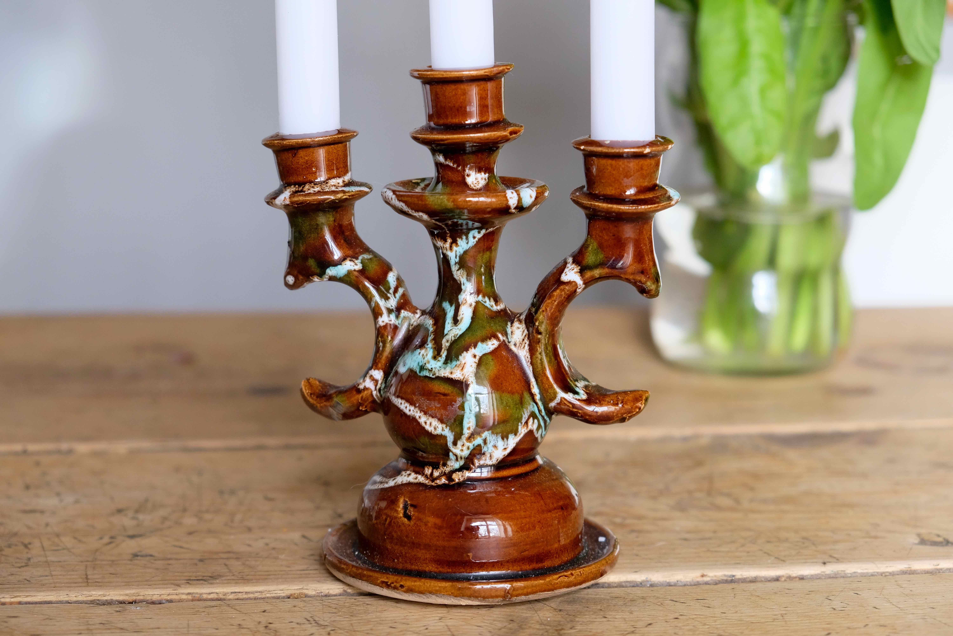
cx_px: 476
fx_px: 1932
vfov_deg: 18.7
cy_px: 318
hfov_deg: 27.7
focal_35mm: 73
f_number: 4
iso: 1000
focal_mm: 48.4
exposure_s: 1/30
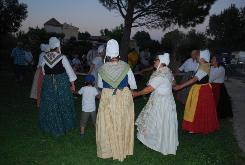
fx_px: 184
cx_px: 122
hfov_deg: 67.3
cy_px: 82
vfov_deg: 48.2
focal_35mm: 27
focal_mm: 18
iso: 200
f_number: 3.5
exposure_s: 1/60
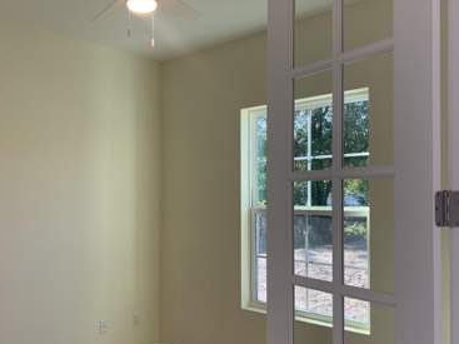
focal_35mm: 34
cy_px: 185
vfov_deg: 41.7
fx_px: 451
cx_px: 214
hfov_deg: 53.9
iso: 32
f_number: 1.8
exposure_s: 1/120
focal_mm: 4.25
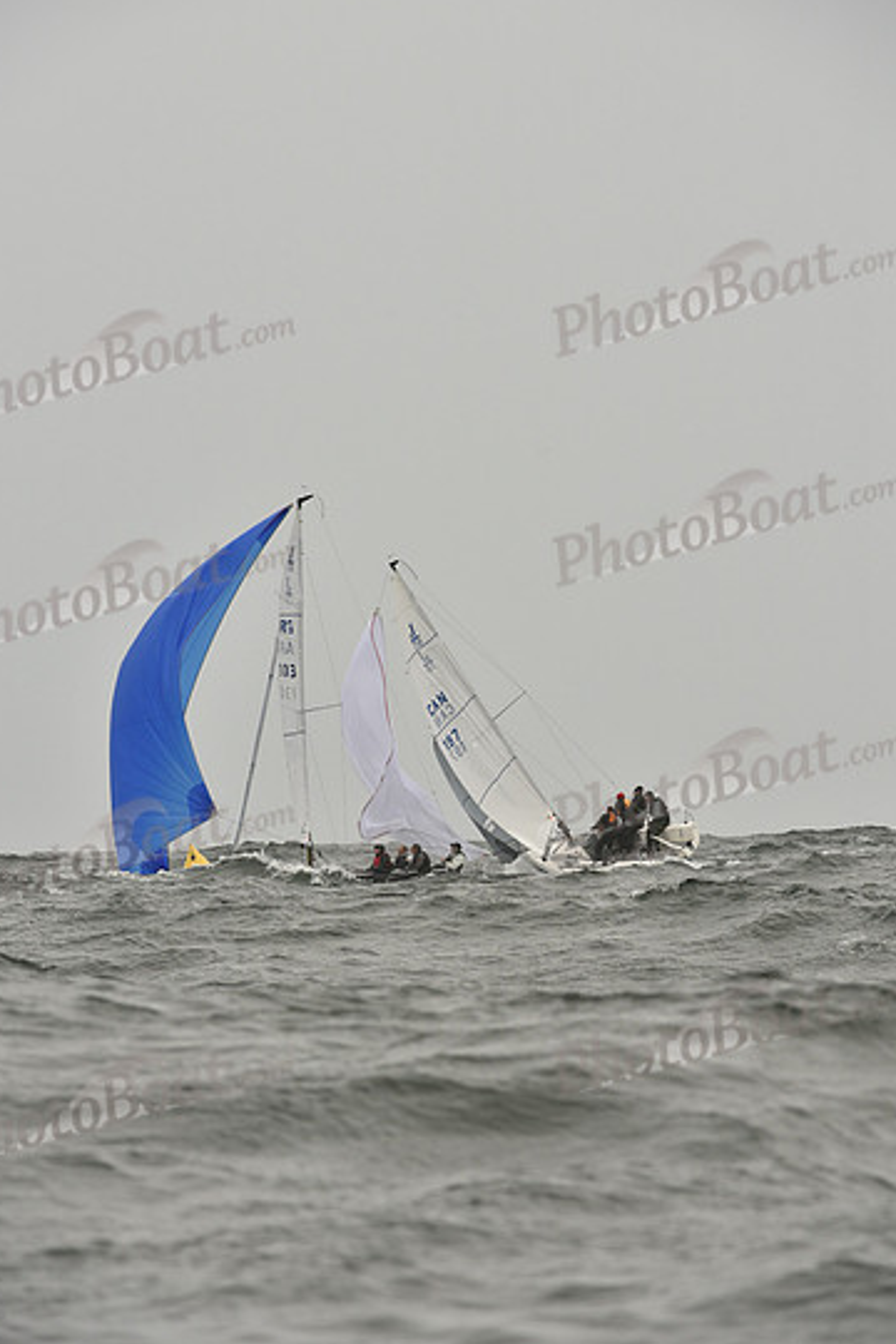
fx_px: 8026
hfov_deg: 6.4
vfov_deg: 9.6
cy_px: 687
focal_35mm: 215
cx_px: 424
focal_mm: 200
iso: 400
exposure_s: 1/1250
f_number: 7.1
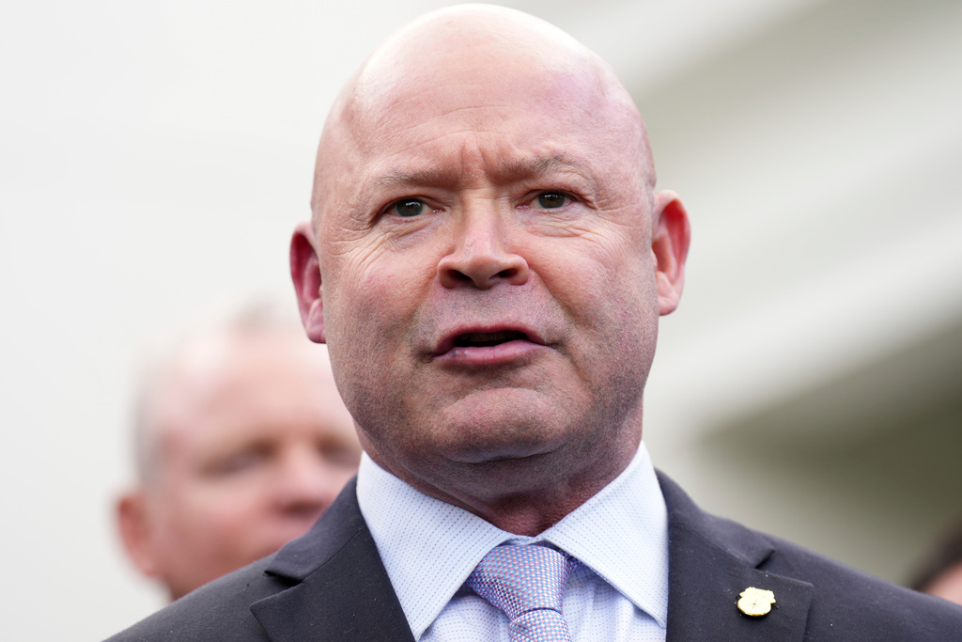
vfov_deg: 6.1
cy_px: 321
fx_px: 6040
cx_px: 481
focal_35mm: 226
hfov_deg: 9.1
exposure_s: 1/320
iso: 160
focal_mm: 151
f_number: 2.8
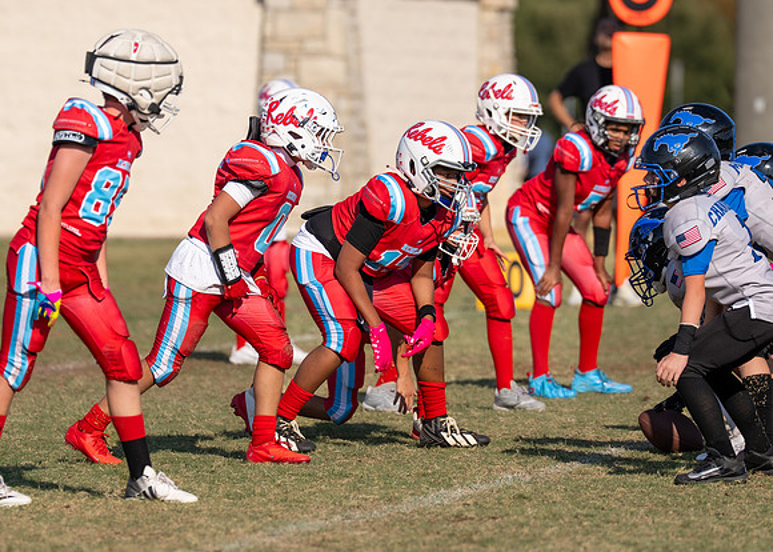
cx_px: 427
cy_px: 213
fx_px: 8150
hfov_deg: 5.4
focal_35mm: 371
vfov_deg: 3.9
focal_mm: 200
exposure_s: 1/3200
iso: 100
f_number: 3.2
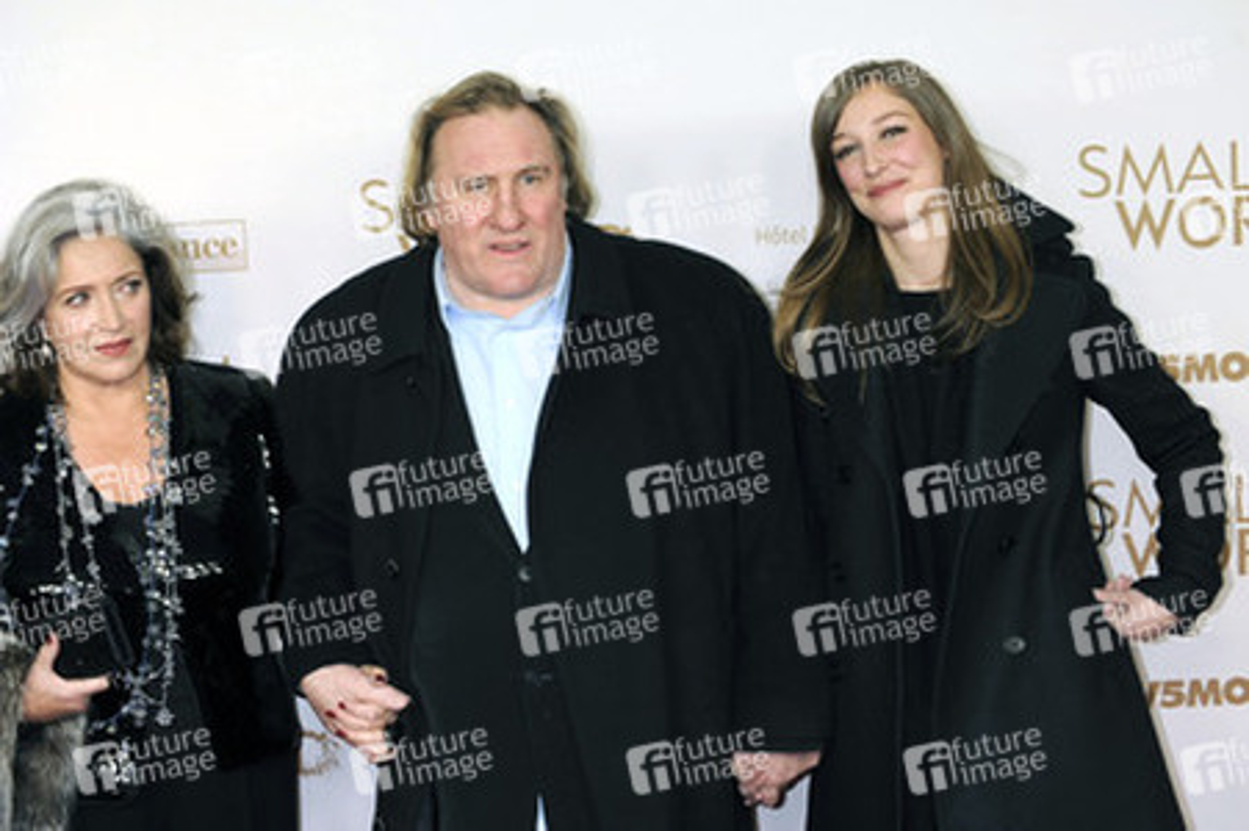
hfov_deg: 28.9
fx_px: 2427
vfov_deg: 19.4
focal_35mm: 70
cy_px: 416
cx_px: 624
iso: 500
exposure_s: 1/160
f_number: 5.6
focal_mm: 70
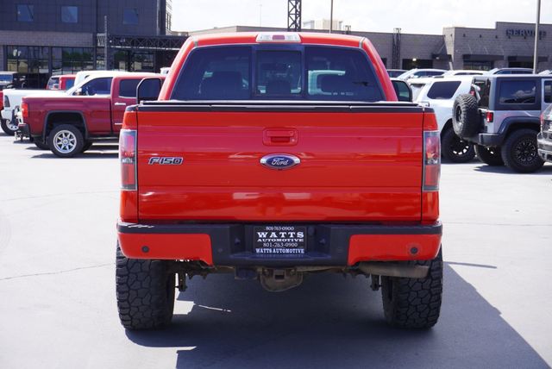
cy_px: 184
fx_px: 921
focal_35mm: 60
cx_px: 276
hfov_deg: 33.4
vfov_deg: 22.7
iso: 100
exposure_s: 1/100
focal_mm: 40
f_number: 8
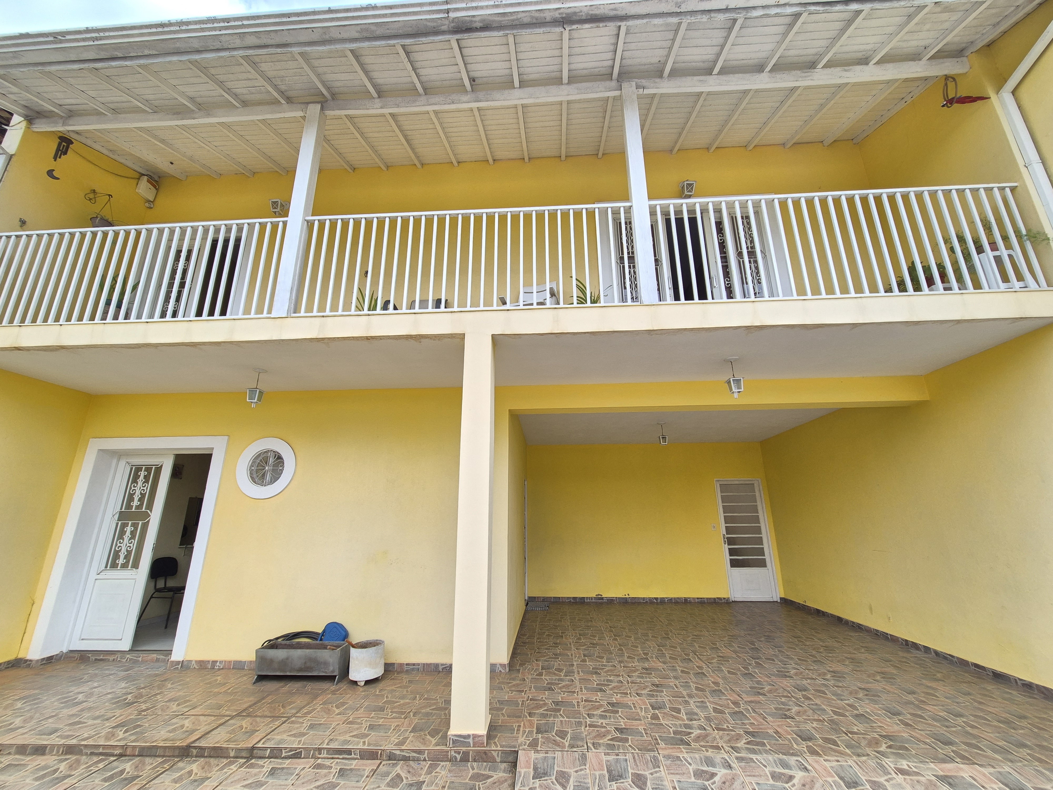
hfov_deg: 106.2
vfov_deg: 89.9
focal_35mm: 13
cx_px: 526
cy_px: 395
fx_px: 395
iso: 80
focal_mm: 2.2
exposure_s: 1/718
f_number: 2.2
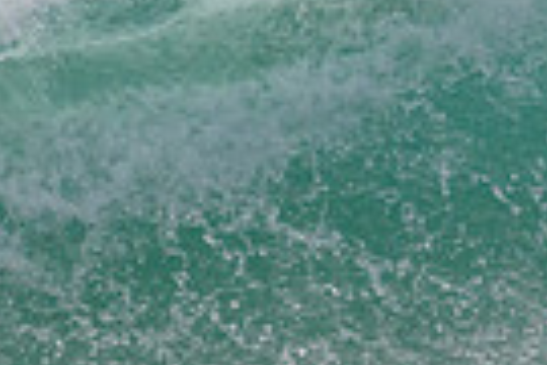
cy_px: -343
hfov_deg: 0.6
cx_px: 1005
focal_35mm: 3440
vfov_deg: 0.4
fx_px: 52265
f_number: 11
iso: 1400
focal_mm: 800
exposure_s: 1/2000
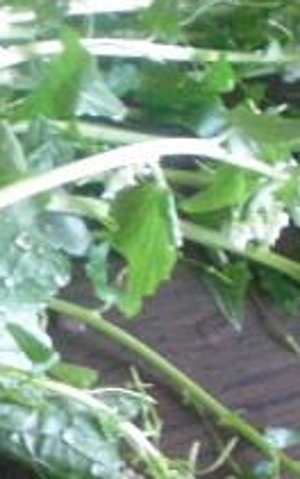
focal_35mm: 122
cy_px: 297
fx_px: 1595
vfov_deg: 17.1
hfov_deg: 10.2
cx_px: -223
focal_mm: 6.3
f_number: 3.1
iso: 800
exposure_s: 1/20
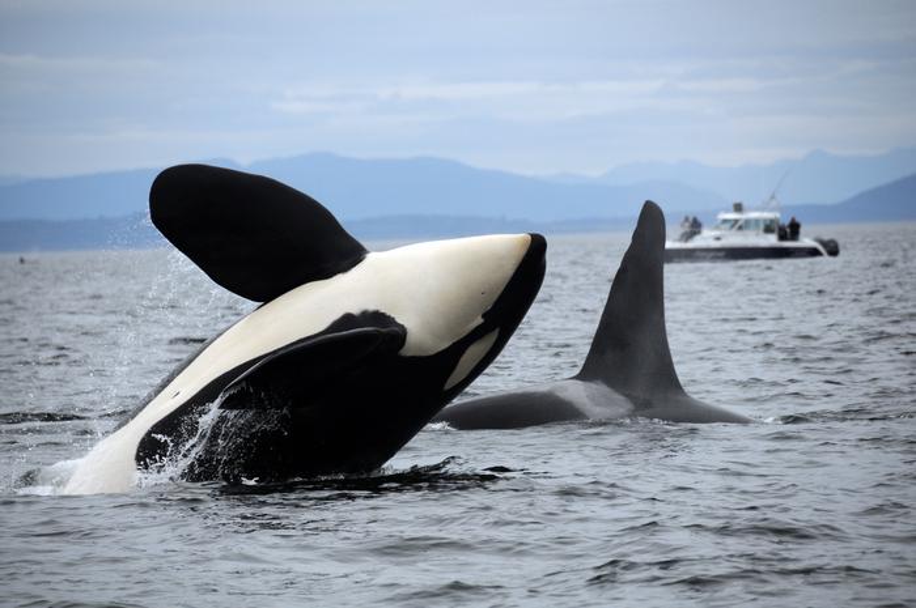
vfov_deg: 4.6
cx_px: 458
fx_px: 7624
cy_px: 304
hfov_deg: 6.9
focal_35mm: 300
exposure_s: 1/1000
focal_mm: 200
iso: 320
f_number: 5.6
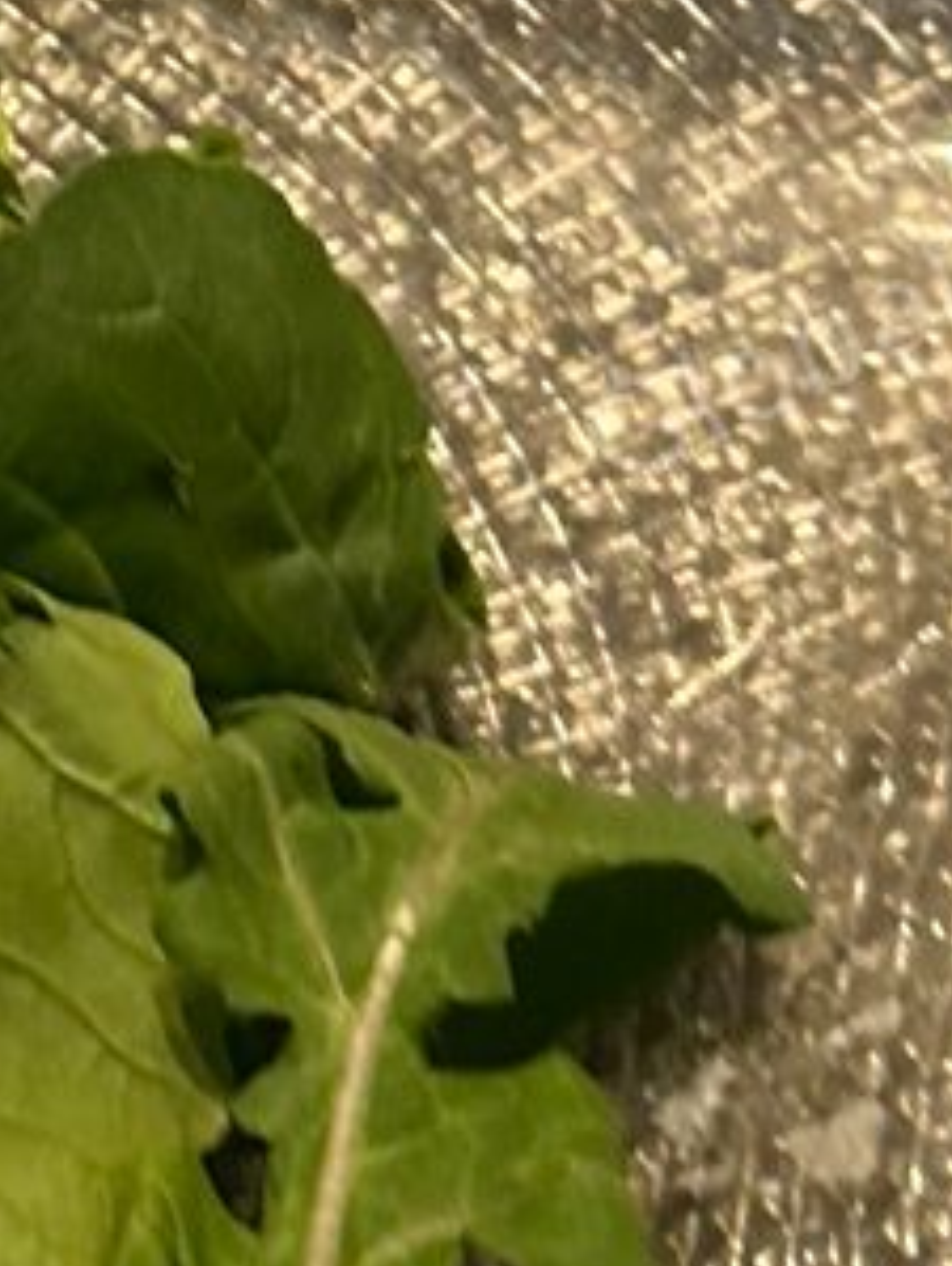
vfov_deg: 10.8
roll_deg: +0.5
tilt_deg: -33.4
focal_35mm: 171
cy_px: -1027
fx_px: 6257
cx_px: -1155
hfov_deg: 8.2
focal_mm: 6.86
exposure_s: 1/67
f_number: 1.78
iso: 125
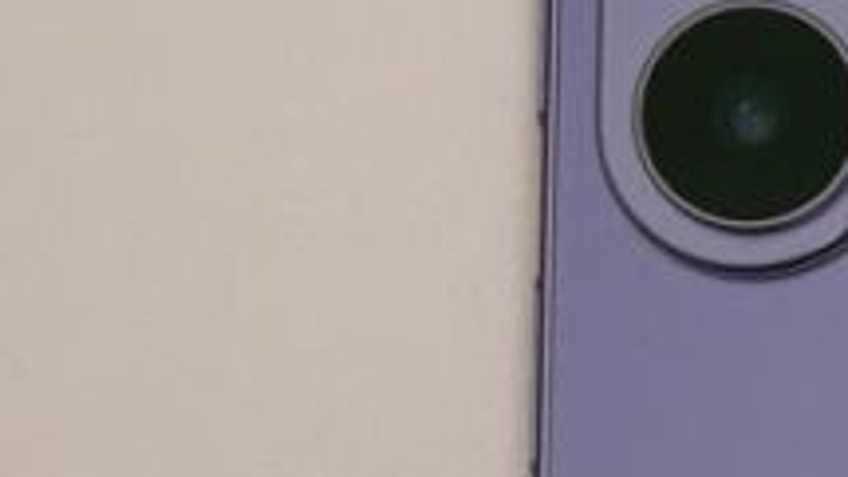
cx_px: 1704
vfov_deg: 3.5
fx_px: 7848
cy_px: 497
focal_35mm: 349
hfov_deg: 6.0
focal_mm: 31.5
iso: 200
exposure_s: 1/60
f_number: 2.8
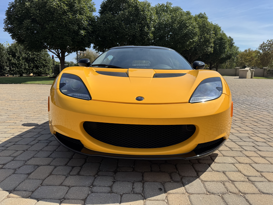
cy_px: 102
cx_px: 136
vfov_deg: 56.8
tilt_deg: -9.9
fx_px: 189
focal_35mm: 24
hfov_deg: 71.6
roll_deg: +0.4
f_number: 1.78
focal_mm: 6.76
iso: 80
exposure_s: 1/6410
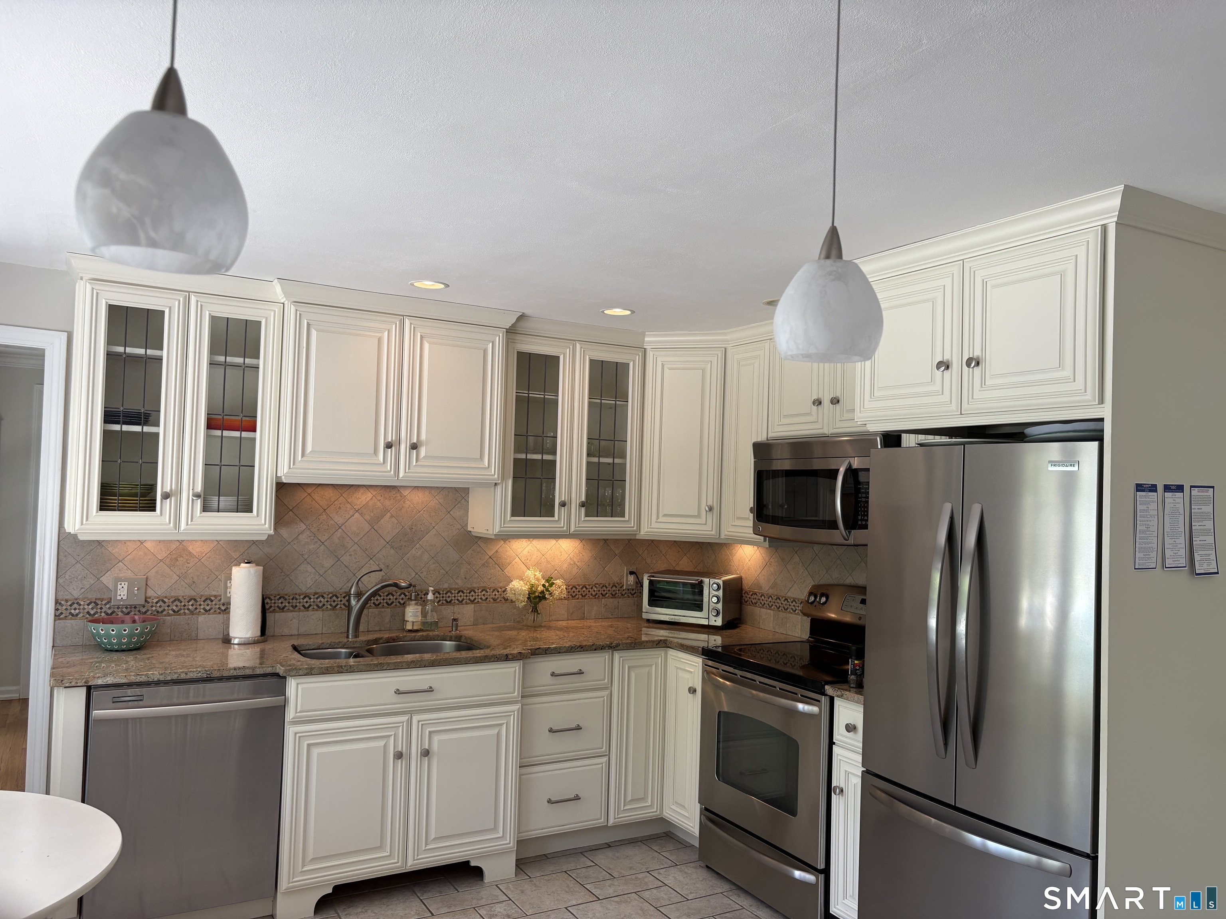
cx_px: 613
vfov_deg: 53.1
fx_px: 921
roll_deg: -1.3
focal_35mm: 26
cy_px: 460
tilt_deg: +2.7
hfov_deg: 67.3
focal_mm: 5.96
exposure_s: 1/120
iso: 64
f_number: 1.6
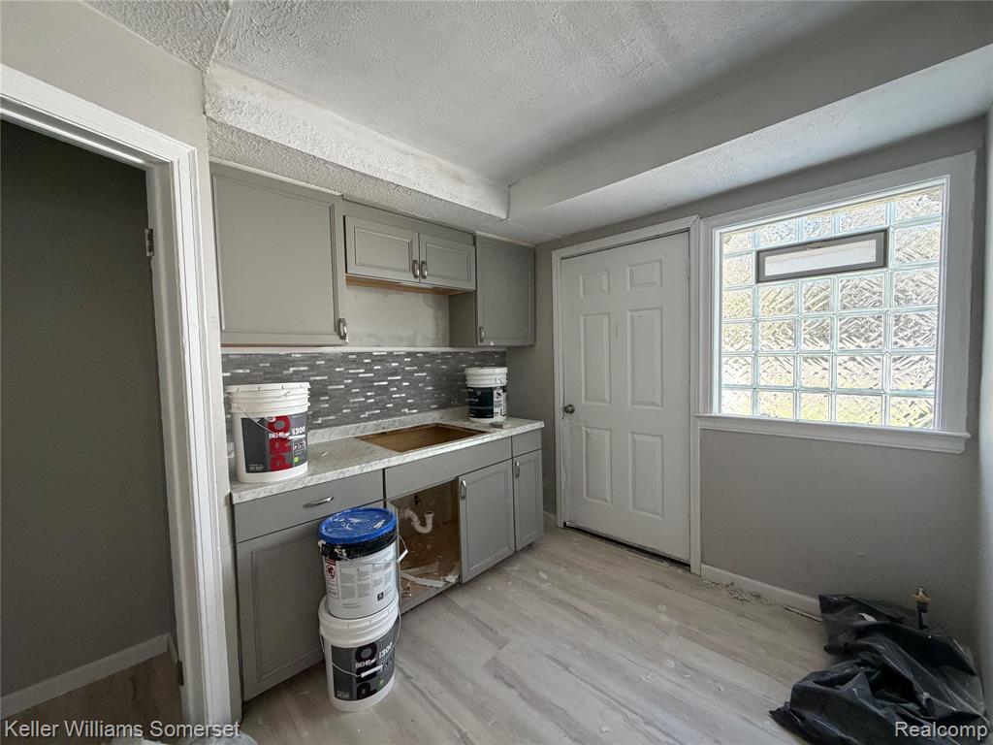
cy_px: 372
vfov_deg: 85.7
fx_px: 402
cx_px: 496
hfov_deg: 102.1
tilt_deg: -3.1
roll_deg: +1.6
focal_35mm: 14
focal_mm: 2.22
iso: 320
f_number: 2.2
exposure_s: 1/121
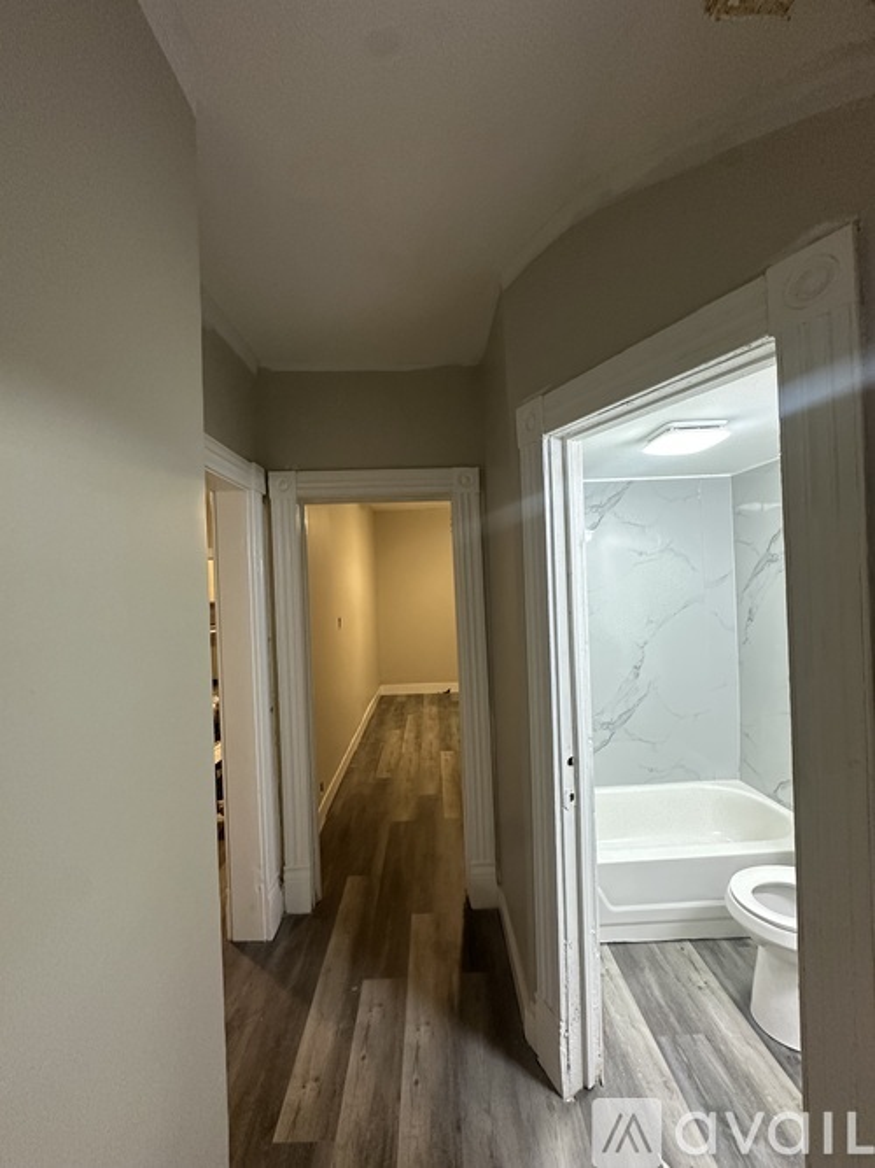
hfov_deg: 85.7
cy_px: 584
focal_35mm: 14
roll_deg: +1.9
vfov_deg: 102.1
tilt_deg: +0.1
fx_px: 472
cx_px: 438
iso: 400
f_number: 2.2
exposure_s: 1/60
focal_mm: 2.22
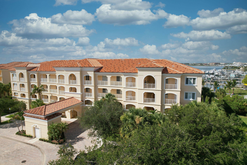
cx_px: 124
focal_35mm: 22
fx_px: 151
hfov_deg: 78.6
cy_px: 82
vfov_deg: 57.2
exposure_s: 1/120
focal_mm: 8.4
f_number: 2.8
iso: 100
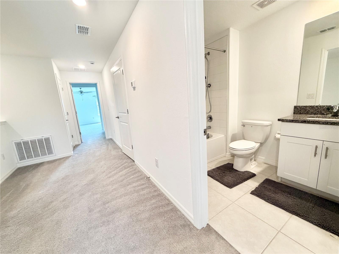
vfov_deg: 85.7
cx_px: 170
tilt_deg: -10.3
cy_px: 127
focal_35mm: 14
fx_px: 137
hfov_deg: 102.1
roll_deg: +4.3
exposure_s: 1/120
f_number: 2.2
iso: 250
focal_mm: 2.22
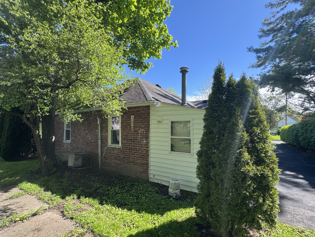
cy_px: 127
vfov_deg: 74.6
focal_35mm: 17
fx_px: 155
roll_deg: -1.2
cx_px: 159
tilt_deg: +1.2
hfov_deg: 91.0
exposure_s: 1/435
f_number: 2.2
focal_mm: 2.22
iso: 40
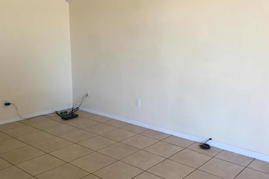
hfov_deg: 50.5
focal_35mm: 38
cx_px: 158
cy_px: 84
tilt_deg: -11.2
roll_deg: -1.5
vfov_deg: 35.0
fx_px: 284
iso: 32
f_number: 2.2
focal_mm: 4.15
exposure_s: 1/40
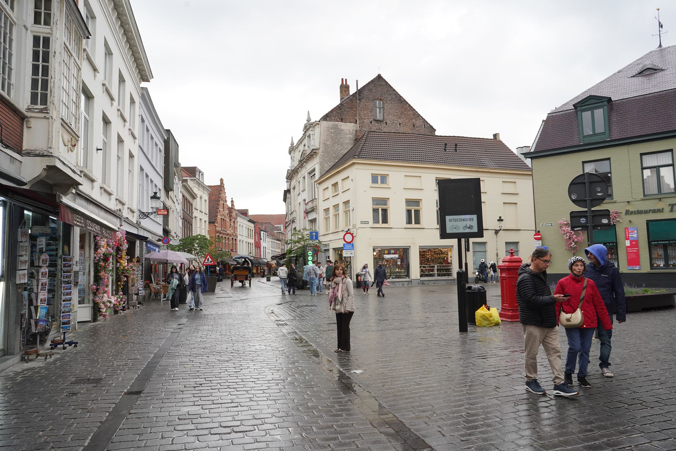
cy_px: 226
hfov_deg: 73.7
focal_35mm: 24
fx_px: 451
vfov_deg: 53.1
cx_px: 338
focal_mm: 24
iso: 800
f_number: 10
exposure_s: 1/100
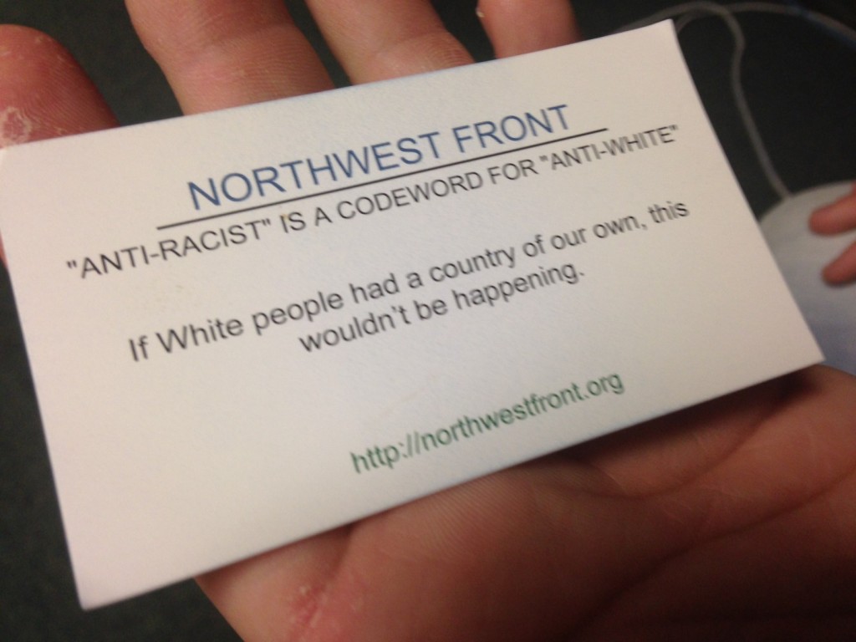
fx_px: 816
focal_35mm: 33
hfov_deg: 55.4
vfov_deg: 42.9
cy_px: 321
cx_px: 428
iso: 80
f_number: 2.4
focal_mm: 4.12
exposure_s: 1/20
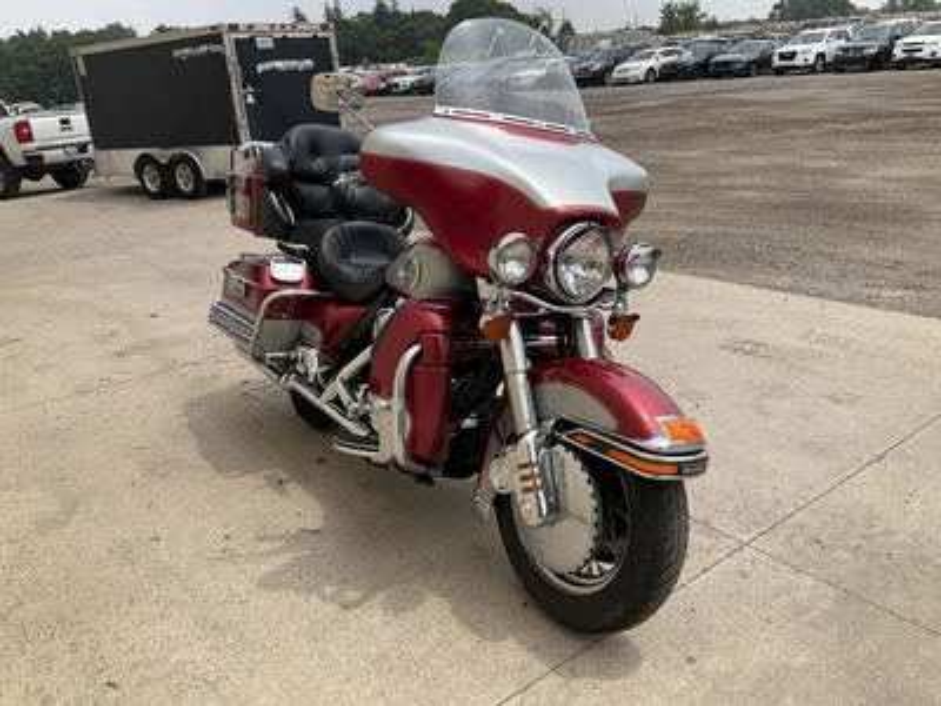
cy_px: 353
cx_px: 470
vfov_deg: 48.2
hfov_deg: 61.7
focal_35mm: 29
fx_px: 788
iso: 25
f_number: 1.8
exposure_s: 1/1279
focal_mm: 3
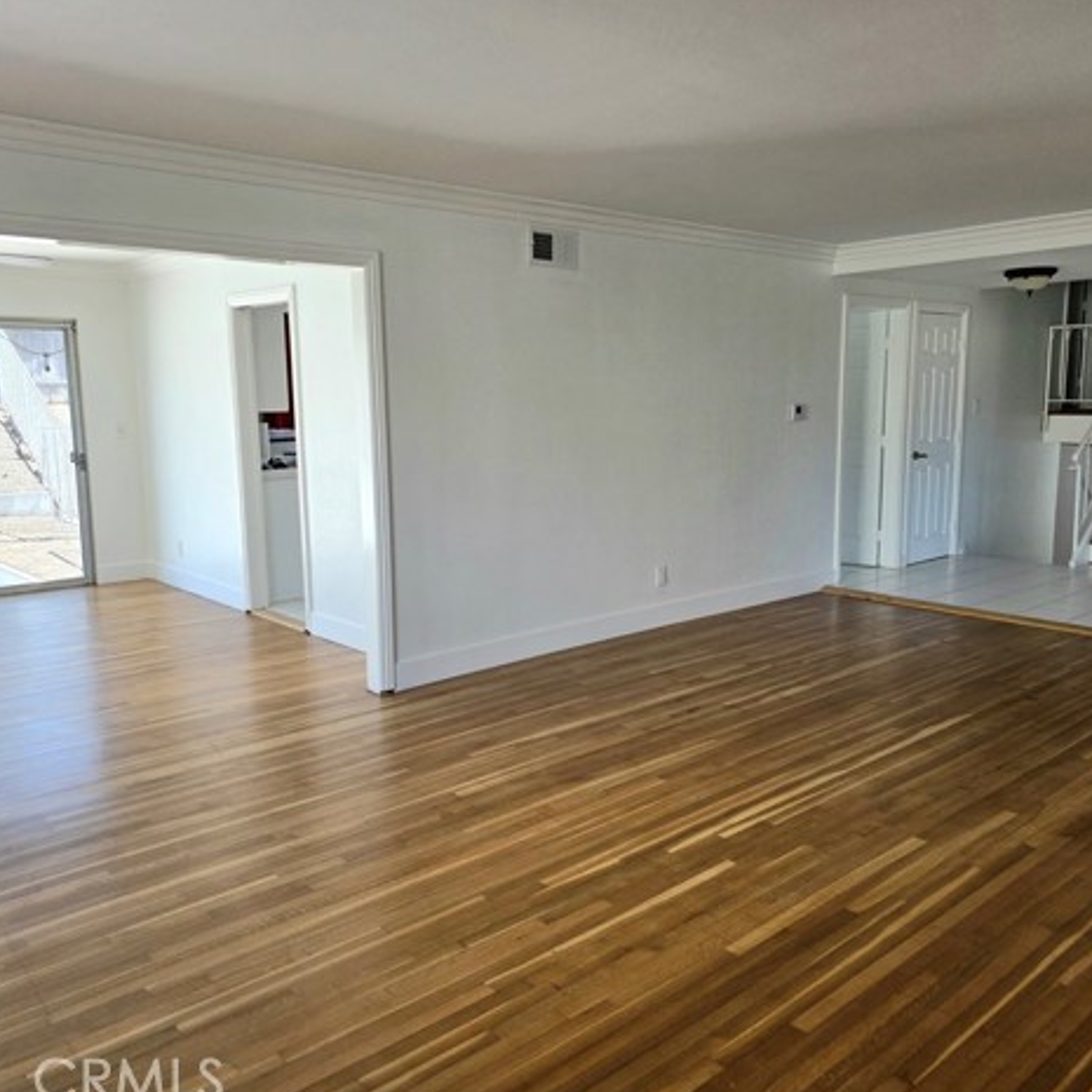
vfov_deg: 57.3
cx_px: 550
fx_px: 999
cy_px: 550
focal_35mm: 28
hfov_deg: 57.3
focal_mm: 6.3
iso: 40
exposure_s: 1/182
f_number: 1.7
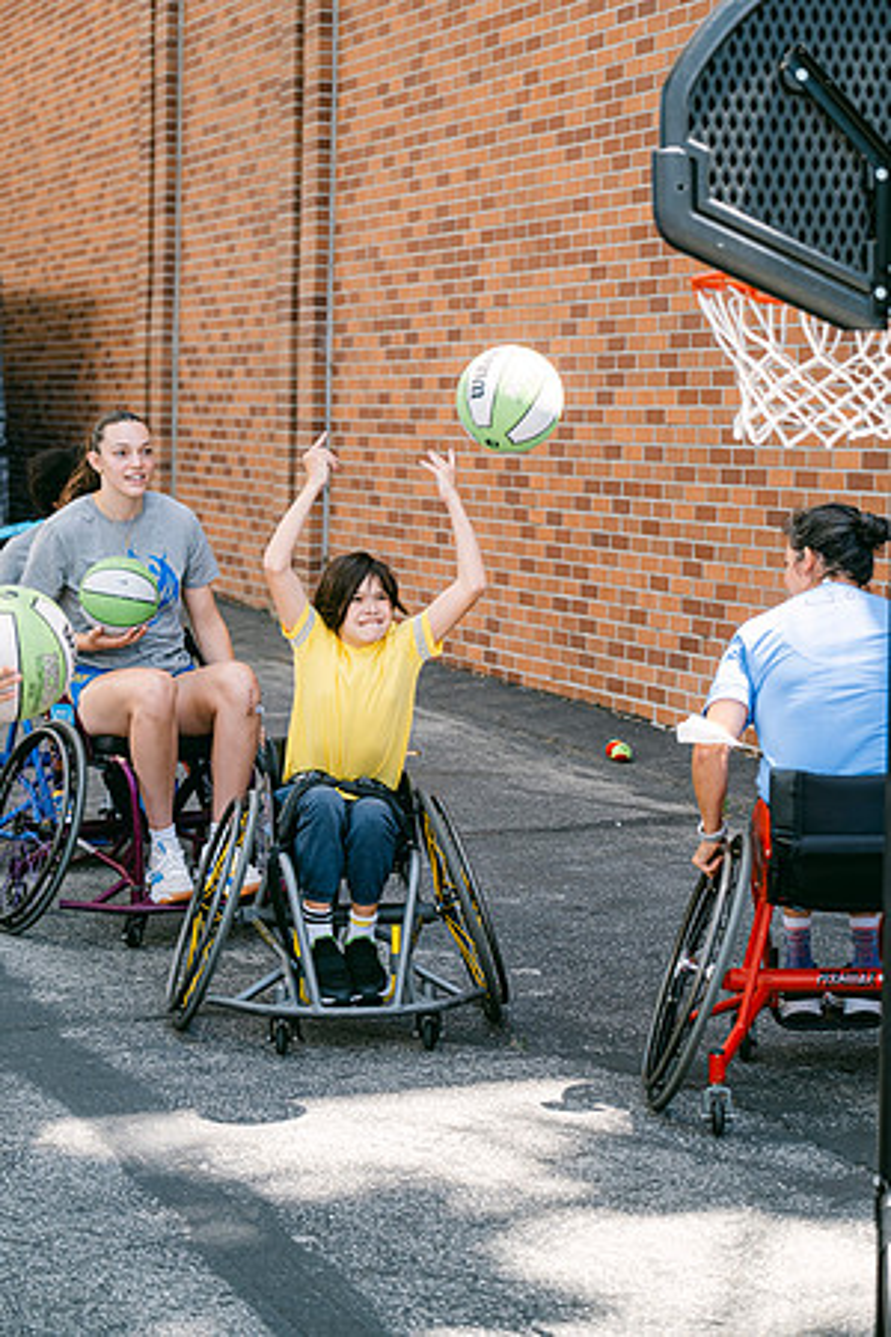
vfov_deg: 27.0
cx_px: 446
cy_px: 668
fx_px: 2784
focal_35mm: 75
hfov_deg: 18.2
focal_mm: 50
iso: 160
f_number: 2.8
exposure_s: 1/340
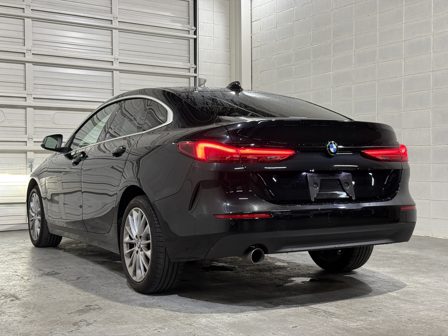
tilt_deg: -0.5
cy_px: 168
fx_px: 621
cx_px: 224
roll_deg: +0.1
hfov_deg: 39.7
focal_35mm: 48
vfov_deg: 30.3
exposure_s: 1/60
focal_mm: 6.76
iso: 160
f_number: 1.78
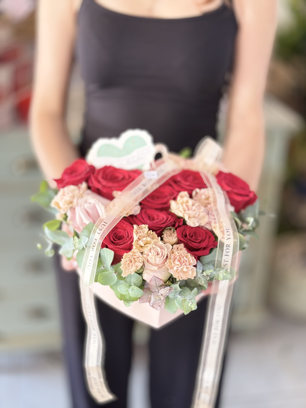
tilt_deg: -26.7
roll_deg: -2.3
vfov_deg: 39.7
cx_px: 153
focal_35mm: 48
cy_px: 204
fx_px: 566
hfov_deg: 30.3
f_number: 1.78
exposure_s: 1/50
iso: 125
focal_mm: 6.76
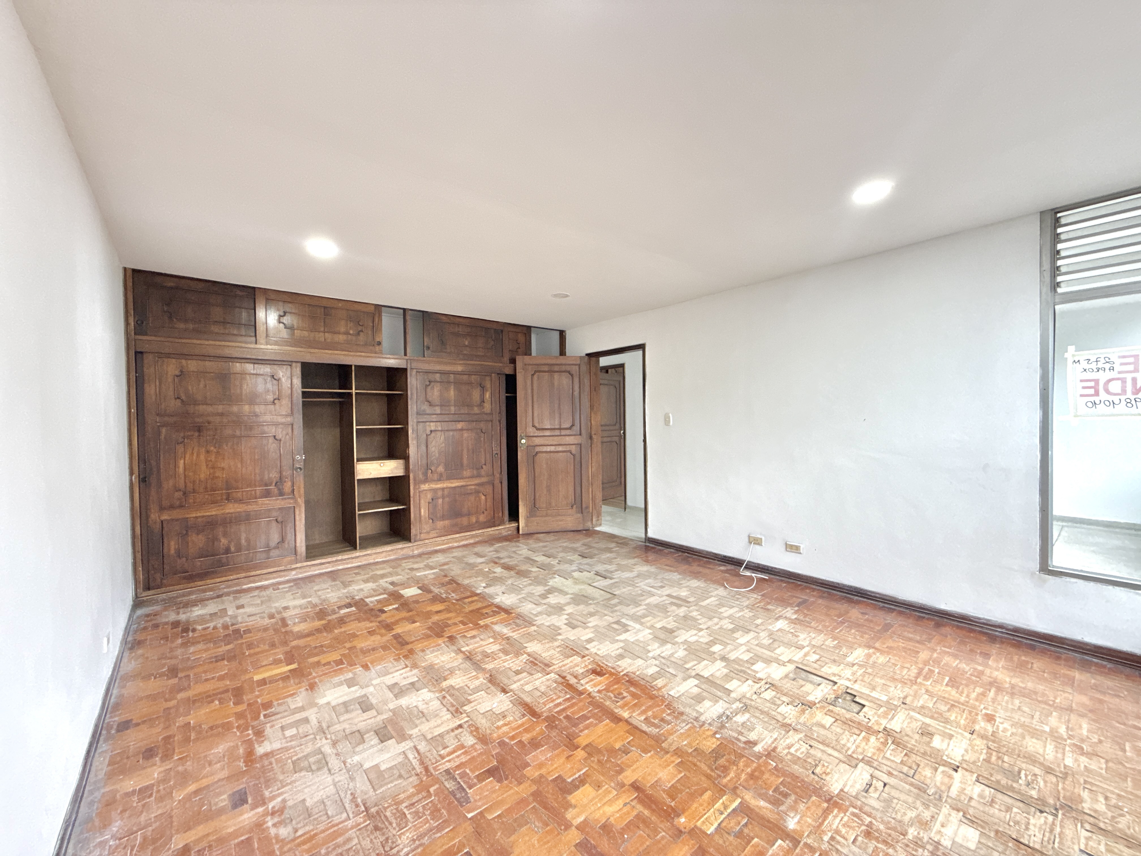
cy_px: 428
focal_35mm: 14
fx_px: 461
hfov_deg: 102.1
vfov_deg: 85.7
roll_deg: +1.0
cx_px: 570
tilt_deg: -1.0
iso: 500
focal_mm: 2.22
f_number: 2.2
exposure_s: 1/60
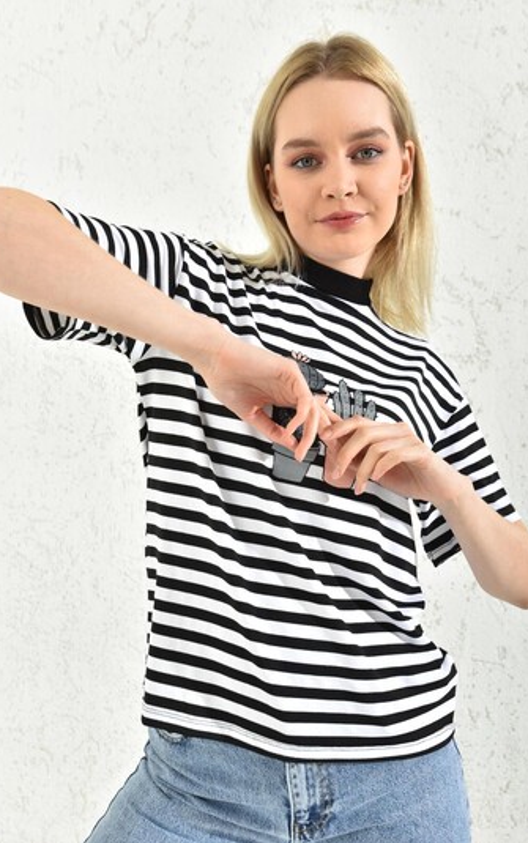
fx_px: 851
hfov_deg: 34.5
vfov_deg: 52.7
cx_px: 263
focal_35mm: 37
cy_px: 422
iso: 100
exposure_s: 1/160
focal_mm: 36
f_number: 7.1
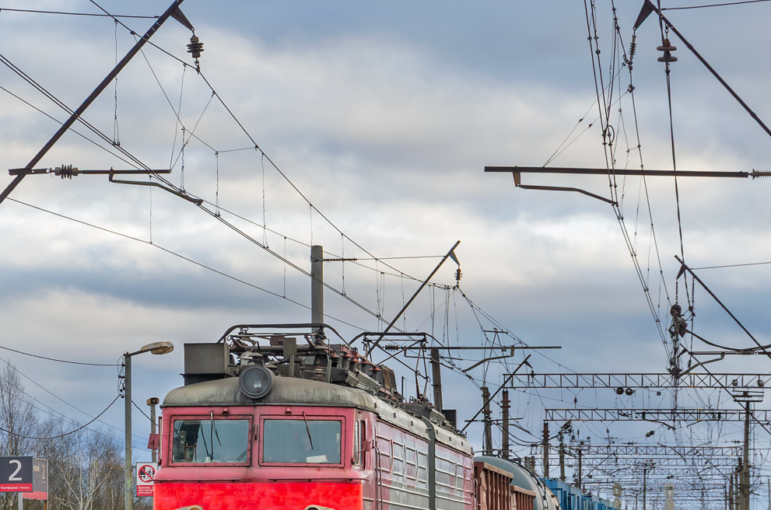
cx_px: 307
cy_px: 372
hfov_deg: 12.9
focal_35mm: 159
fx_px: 3398
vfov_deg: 8.6
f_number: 5.3
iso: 160
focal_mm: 70
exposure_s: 1/320
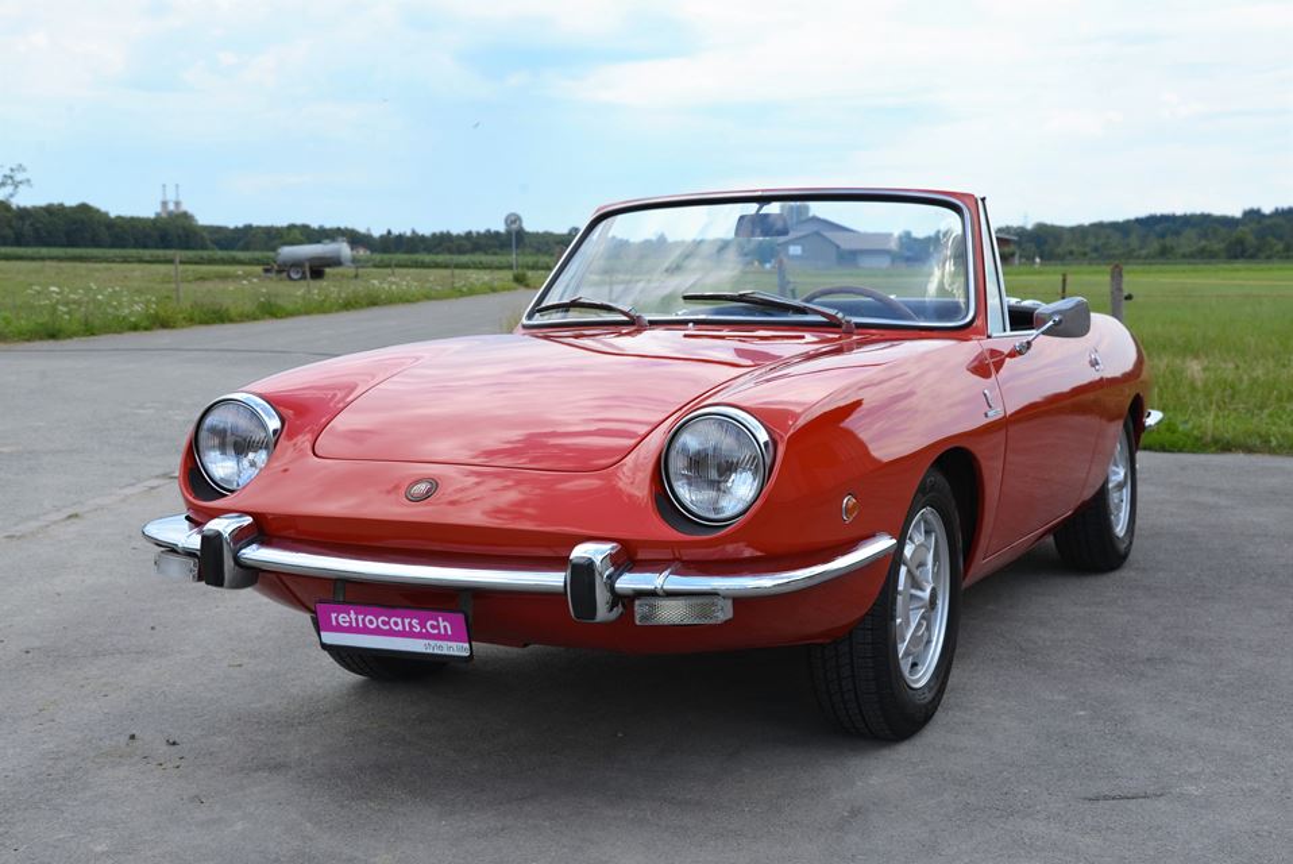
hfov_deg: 44.5
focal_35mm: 44
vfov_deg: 30.6
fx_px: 1581
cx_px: 646
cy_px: 432
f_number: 8
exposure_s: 1/250
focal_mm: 44
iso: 140
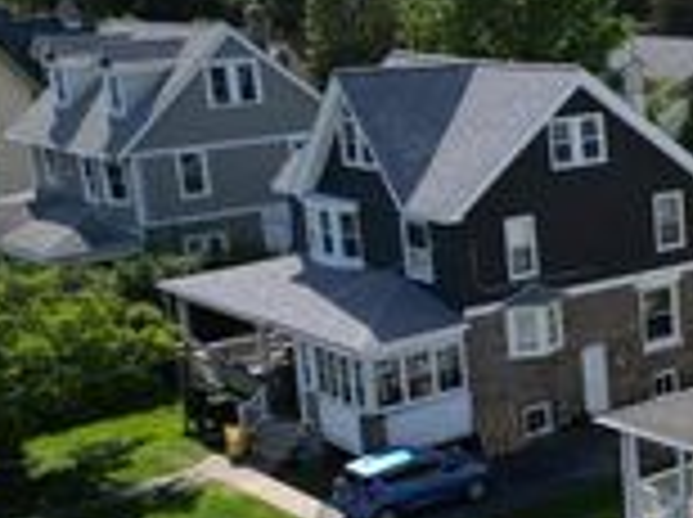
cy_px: 345
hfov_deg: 22.3
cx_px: 918
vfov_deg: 18.8
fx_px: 1559
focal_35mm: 78
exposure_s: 1/3000
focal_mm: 6.72
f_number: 1.7
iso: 100
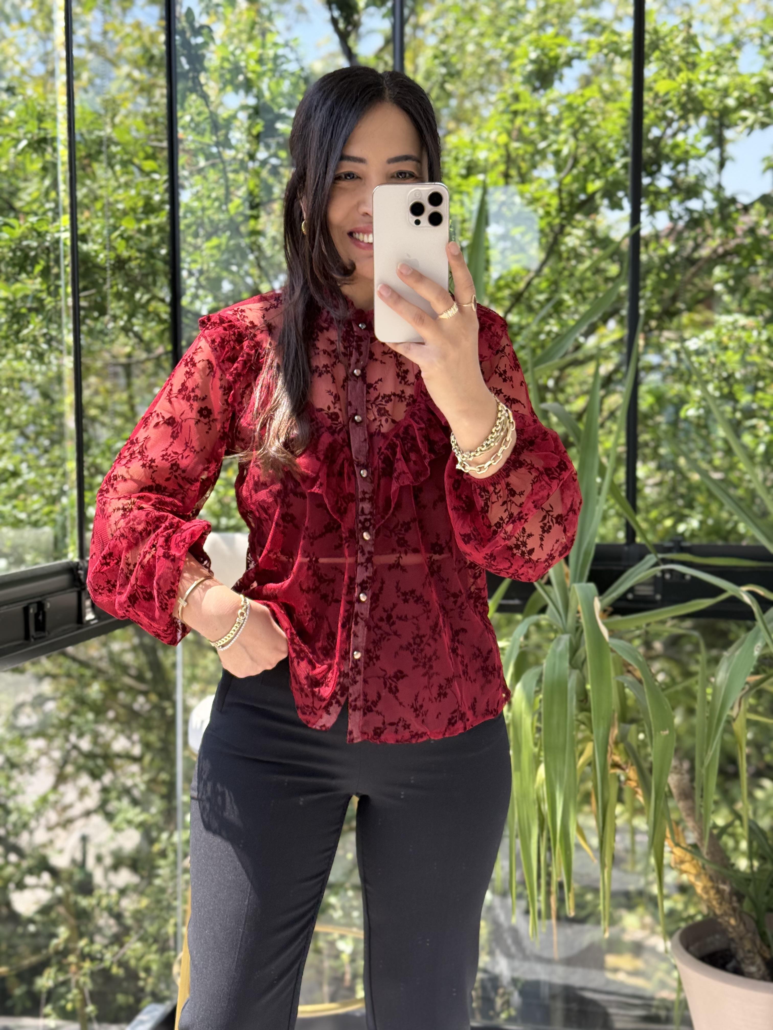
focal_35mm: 48
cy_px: 515
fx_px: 1429
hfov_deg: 30.3
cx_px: 386
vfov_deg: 39.7
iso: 64
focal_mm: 6.76
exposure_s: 1/407
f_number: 1.78
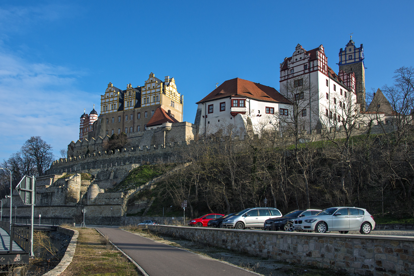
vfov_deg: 43.6
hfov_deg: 61.9
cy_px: 138
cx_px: 207
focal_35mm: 30
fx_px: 345
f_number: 6.3
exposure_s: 1/1250
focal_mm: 20
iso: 140
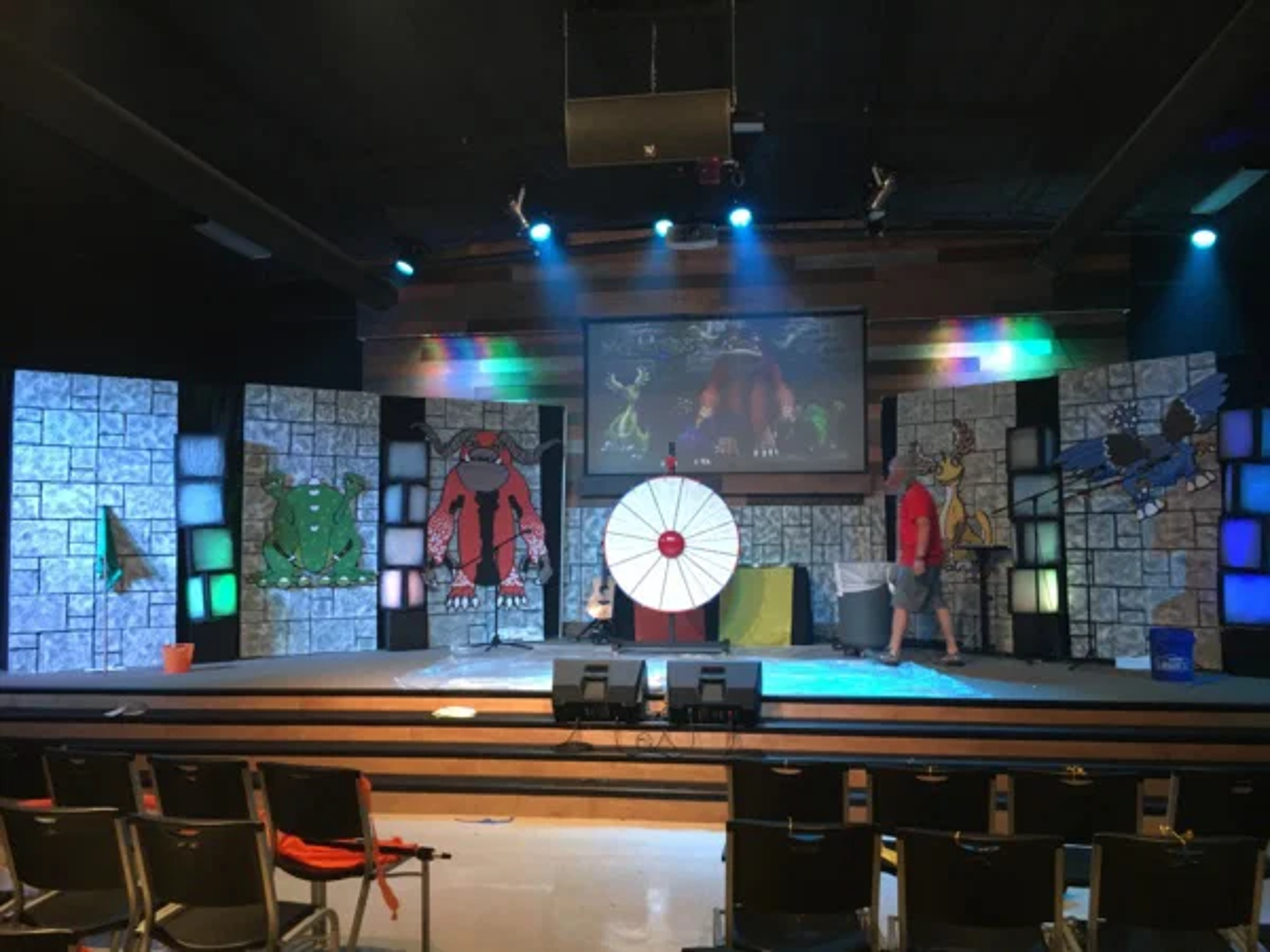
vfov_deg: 48.2
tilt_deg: +3.4
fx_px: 1064
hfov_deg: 61.7
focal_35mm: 29
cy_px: 476
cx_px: 635
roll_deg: -0.1
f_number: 2.2
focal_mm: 4.15
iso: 200
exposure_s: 1/17
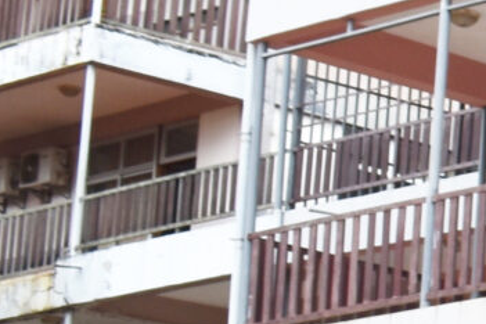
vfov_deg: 6.2
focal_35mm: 219
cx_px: 1527
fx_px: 2956
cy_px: 361
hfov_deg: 7.9
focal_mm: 20
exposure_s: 1/200
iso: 100
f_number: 9
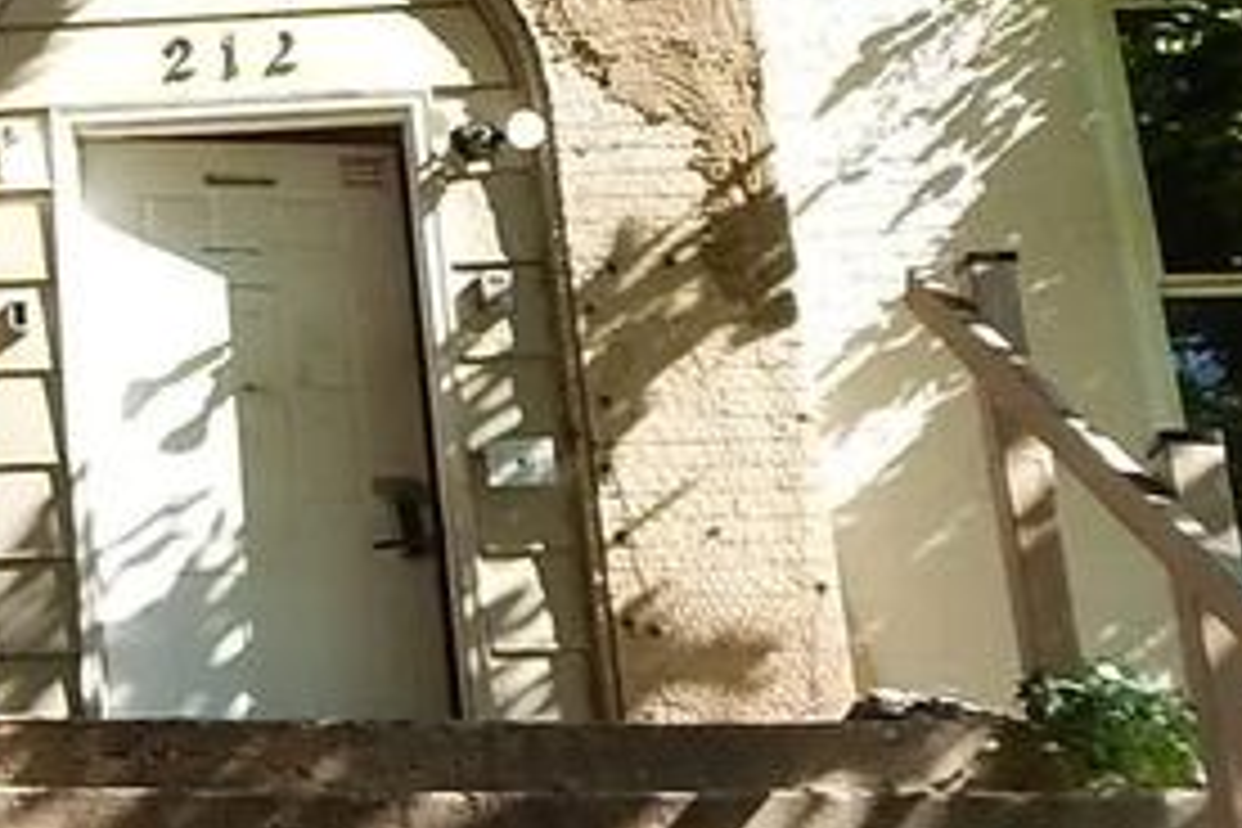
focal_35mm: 85
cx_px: -706
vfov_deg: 16.0
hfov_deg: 20.1
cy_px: 216
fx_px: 2932
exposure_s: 1/400
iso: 125
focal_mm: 4
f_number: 3
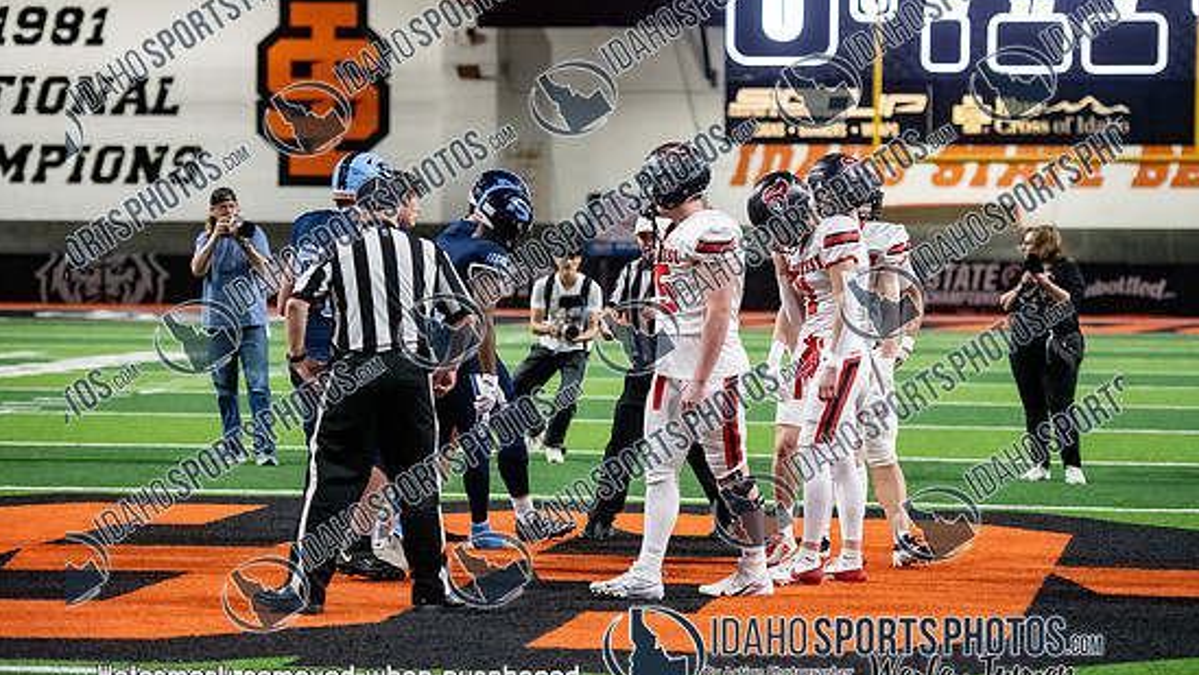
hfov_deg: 17.3
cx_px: 594
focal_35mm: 124
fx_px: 3943
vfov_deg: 9.8
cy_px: 294
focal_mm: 112
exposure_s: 1/1250
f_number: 2.8
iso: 5000
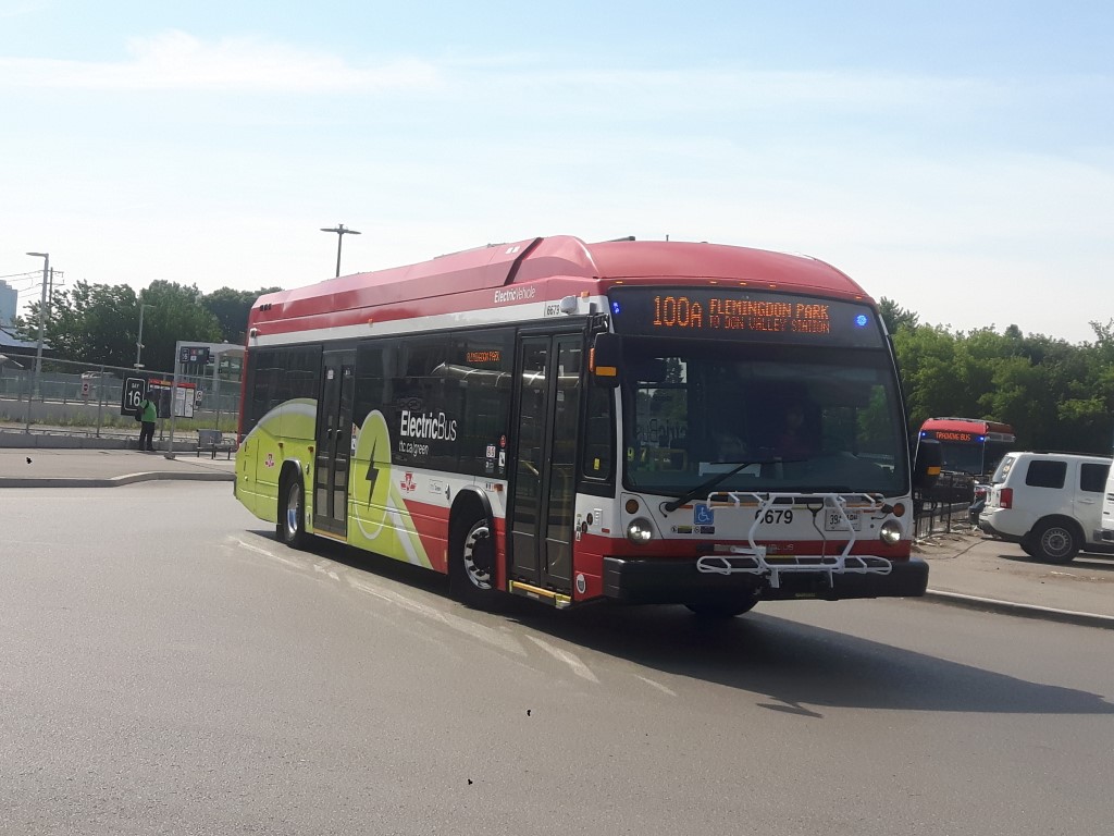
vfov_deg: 45.4
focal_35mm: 31
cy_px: 418
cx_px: 557
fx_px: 998
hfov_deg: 58.4
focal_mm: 3.7
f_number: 1.9
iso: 40
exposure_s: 1/1333
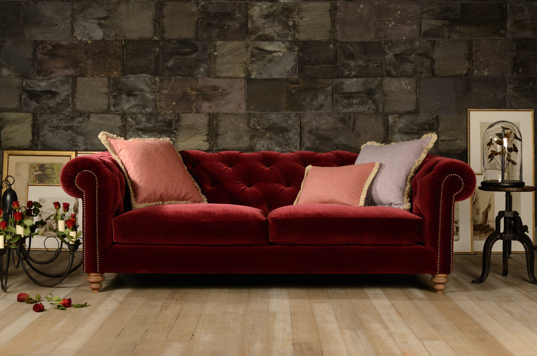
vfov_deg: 23.7
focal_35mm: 57
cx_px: 268
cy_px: 178
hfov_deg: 35.1
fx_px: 849
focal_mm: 38
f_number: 11
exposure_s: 1/200
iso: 100
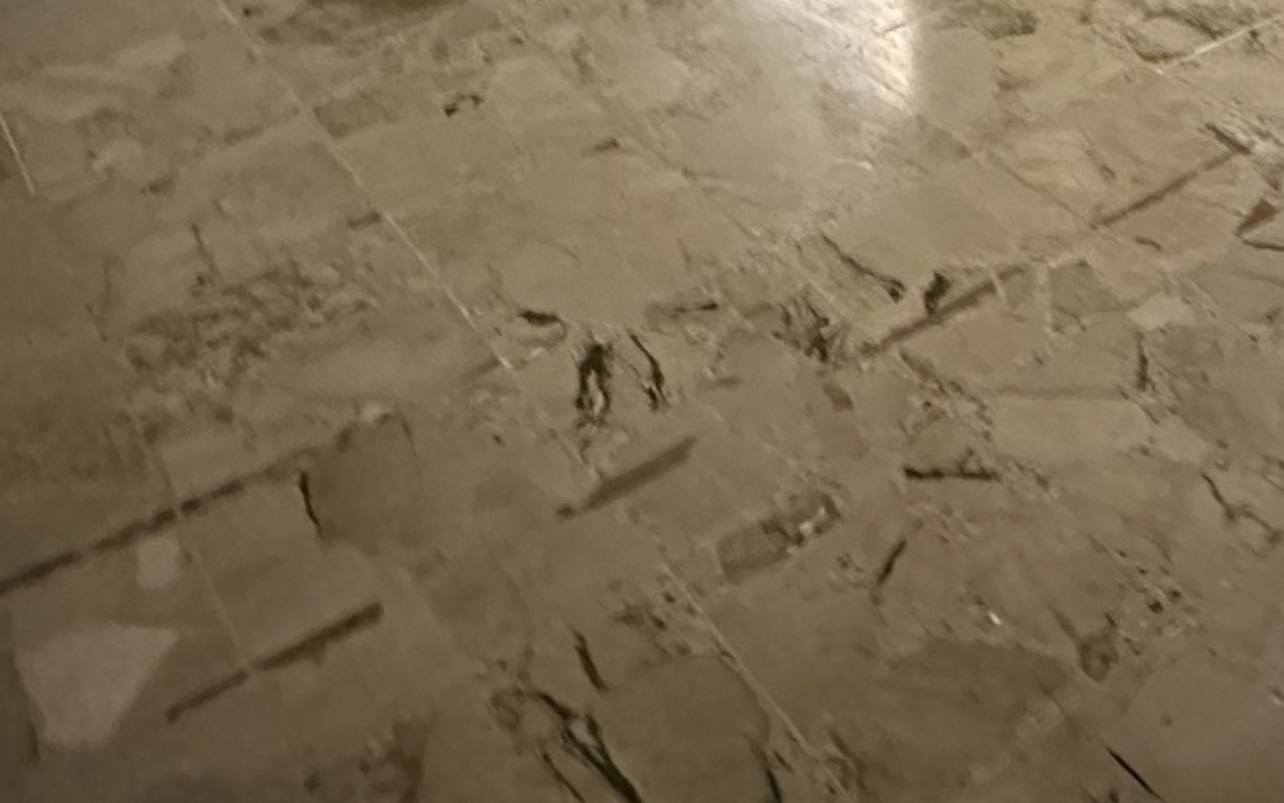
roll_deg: -0.3
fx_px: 1715
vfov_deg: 18.8
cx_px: 895
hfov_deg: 40.3
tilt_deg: -2.7
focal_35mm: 49
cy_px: -720
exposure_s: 1/56
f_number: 2.2
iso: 1250
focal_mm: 2.22
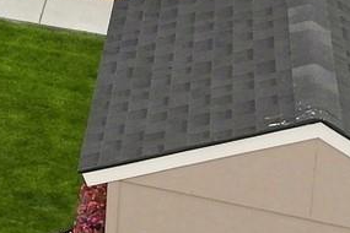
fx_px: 1361
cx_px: -286
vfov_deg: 8.8
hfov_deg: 13.2
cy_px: -342
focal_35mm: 140
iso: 160
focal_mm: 8.7
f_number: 1.8
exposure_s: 1/640
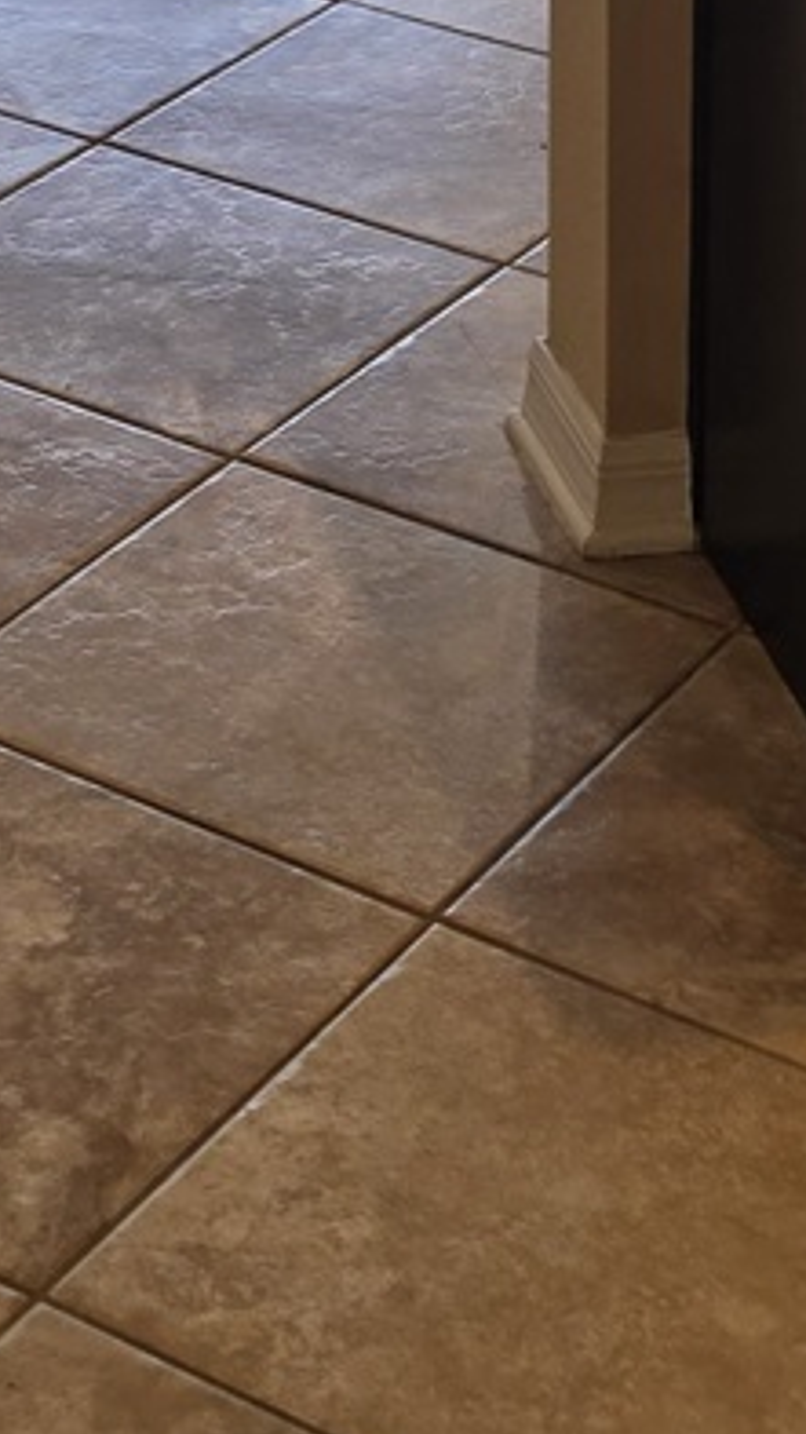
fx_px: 3876
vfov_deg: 17.7
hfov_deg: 11.7
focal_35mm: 102
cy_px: -978
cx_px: -88
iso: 80
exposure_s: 1/120
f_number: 1.4
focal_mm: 6.5
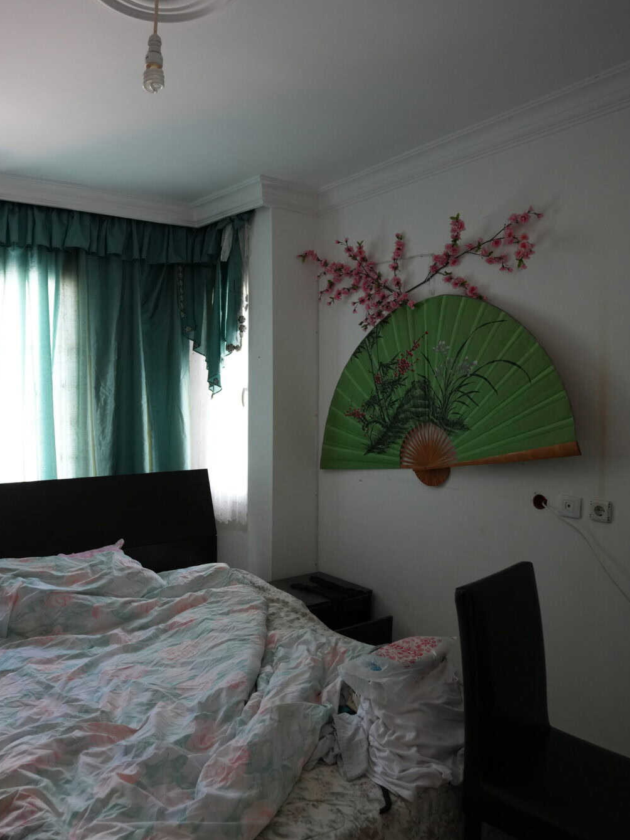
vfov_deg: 69.4
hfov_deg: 54.5
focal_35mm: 25
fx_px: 607
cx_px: 257
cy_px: 422
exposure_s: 1/160
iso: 1600
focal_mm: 17
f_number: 2.8
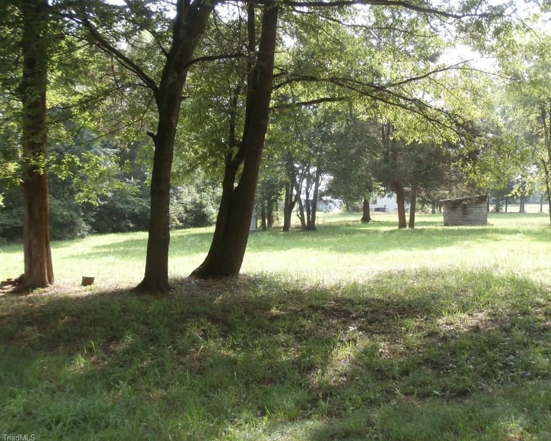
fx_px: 652
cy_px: 220
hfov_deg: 45.8
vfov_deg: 37.3
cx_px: 291
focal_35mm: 40
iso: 100
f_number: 3.9
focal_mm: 6.67
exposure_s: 1/100
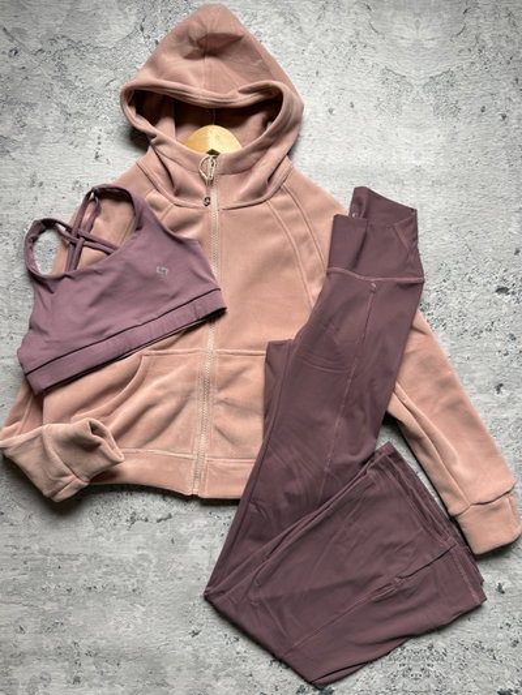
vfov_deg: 71.6
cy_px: 348
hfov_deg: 56.8
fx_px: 482
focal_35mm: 24
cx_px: 261
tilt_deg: -86.4
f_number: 1.78
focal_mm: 6.76
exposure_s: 1/121
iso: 160
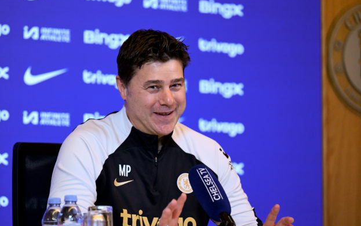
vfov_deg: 7.1
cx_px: 152
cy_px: 138
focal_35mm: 184
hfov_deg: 11.4
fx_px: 1810
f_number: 2.8
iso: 2500
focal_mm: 150
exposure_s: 1/400
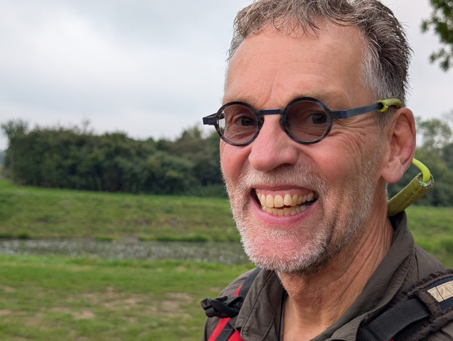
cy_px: 170
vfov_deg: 29.7
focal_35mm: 49
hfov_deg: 38.9
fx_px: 642
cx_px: 226
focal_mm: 6.9
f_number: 1.68
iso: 20
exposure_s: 1/376
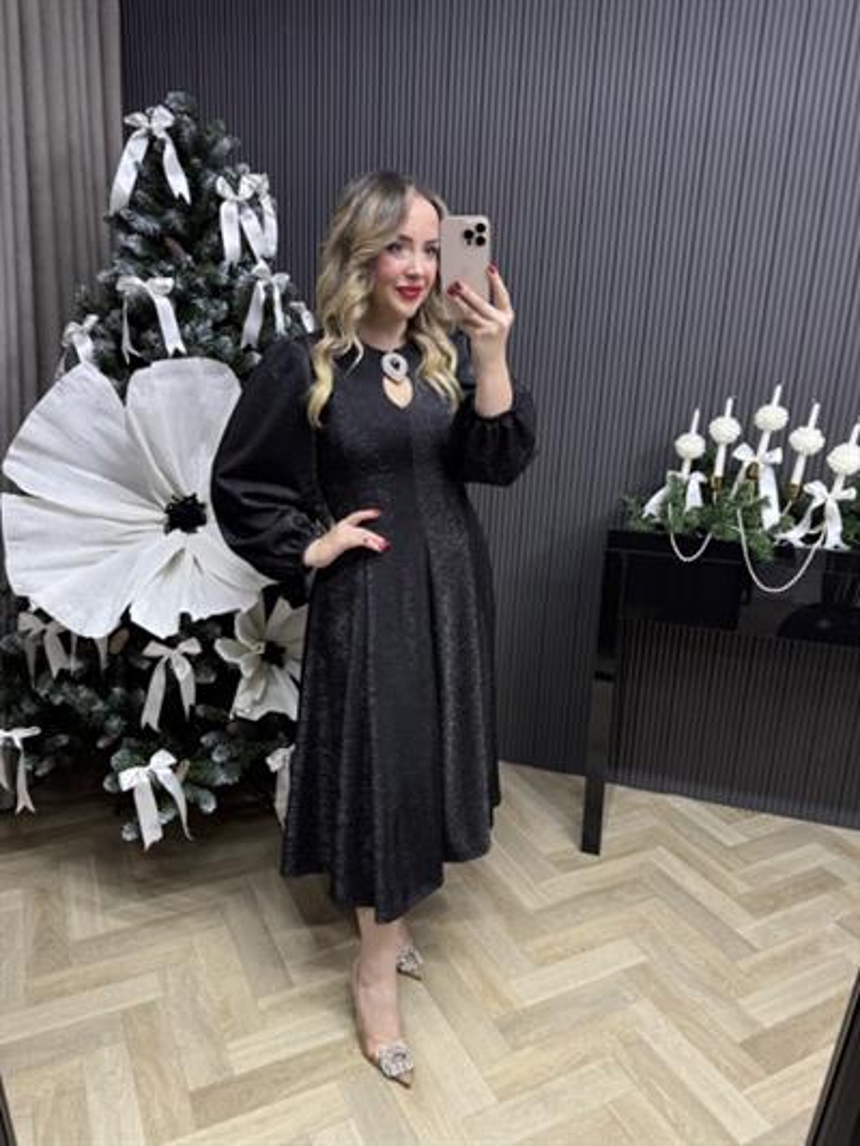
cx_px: 430
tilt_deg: -28.4
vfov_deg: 71.6
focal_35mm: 24
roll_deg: -2.8
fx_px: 795
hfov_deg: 56.8
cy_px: 573
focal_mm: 6.76
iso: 200
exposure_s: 1/50
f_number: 1.78
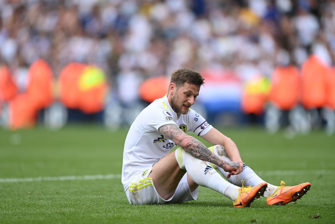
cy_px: 111
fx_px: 3759
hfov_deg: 5.1
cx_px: 168
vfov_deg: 3.4
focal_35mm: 404
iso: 400
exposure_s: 1/3200
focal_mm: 400
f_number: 3.2
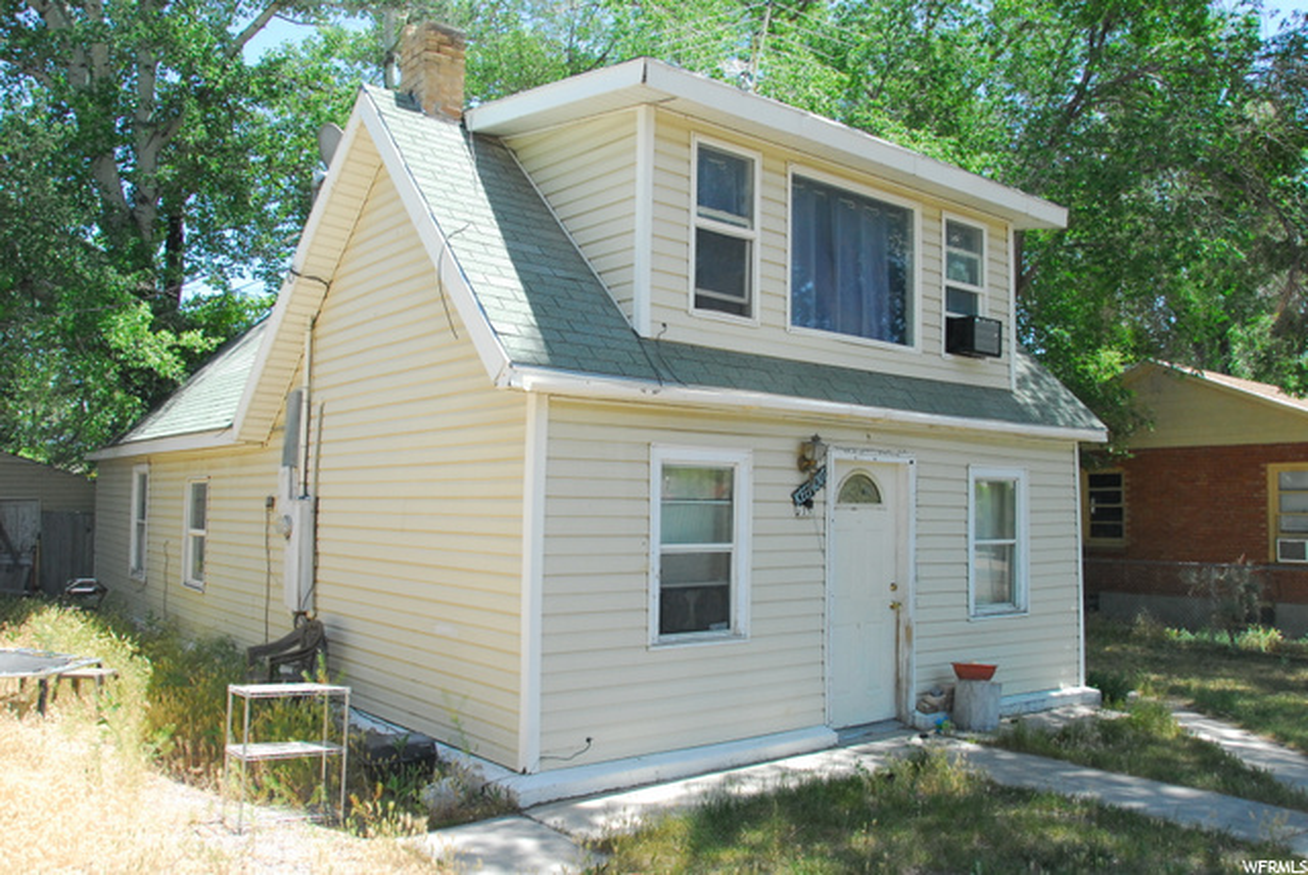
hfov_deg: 67.3
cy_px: 438
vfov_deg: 48.0
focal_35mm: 27
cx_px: 654
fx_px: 982
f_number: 9
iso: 800
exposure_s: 1/320
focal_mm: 18
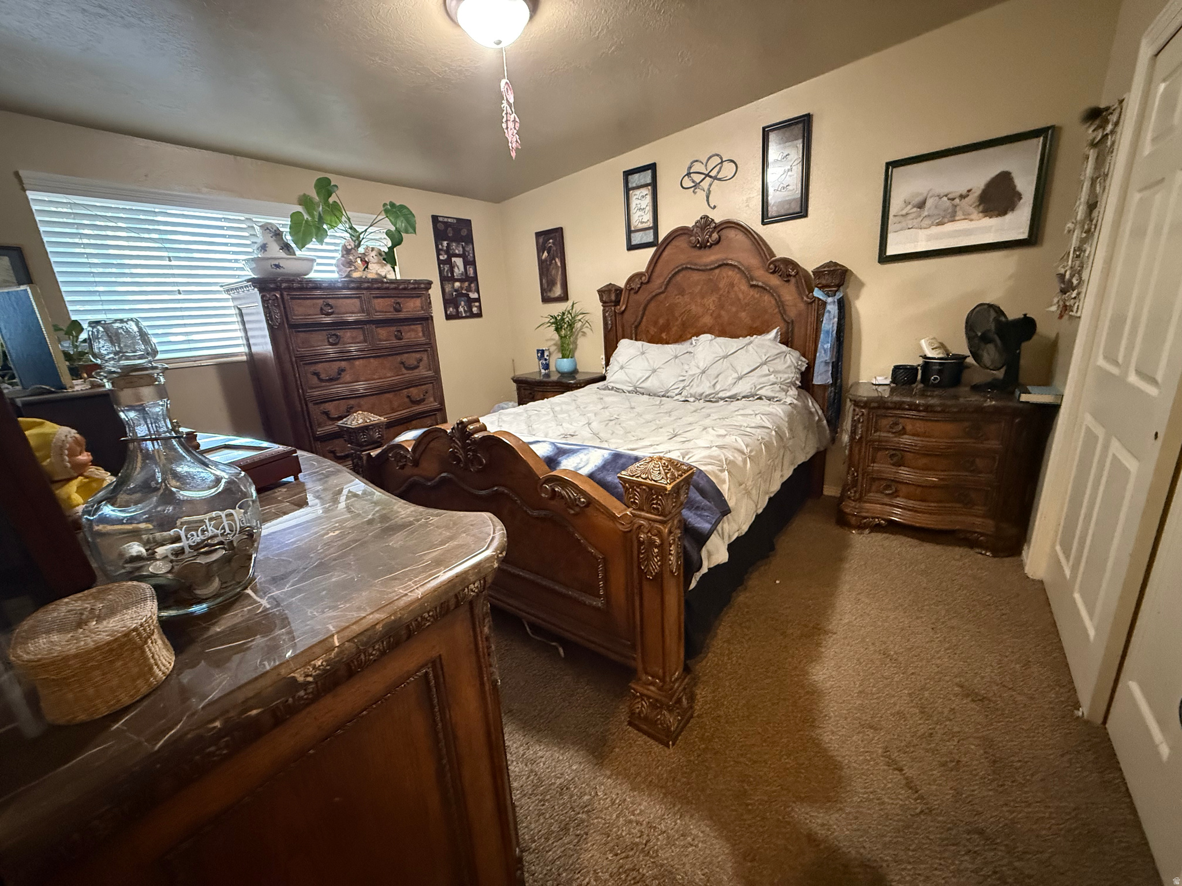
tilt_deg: -15.6
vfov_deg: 85.7
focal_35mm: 14
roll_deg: +3.2
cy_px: 443
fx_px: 478
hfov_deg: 102.1
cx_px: 591
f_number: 2.2
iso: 1000
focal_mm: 2.22
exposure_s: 1/40
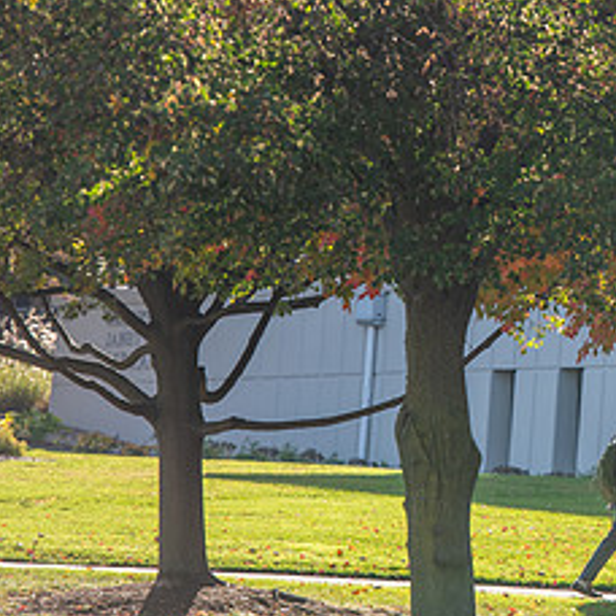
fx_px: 7389
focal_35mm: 367
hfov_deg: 4.8
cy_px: 204
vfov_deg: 4.8
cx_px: 689
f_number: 5
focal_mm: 170
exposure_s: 1/320
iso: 160
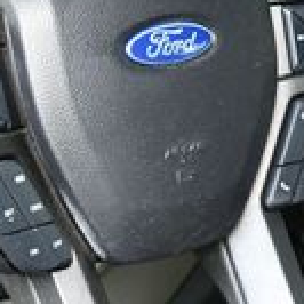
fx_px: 1461
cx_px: 201
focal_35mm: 147
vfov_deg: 11.8
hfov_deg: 11.9
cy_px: 64
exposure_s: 1/160
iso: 800
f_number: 3.5
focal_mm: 18
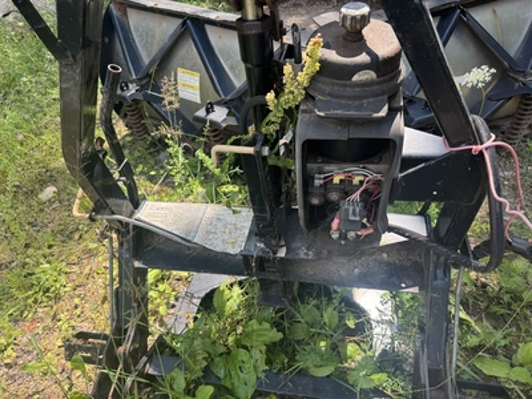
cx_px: 266
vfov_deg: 56.8
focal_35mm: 24
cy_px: 200
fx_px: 369
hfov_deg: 71.6
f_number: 1.78
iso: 80
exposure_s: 1/723
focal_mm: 6.76
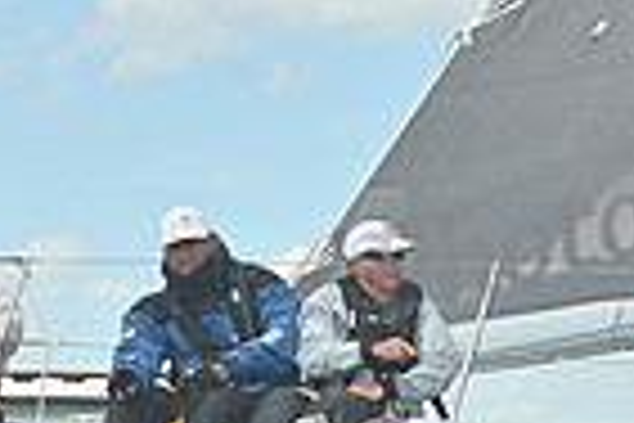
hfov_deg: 7.2
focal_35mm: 287
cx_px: 139
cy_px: 502
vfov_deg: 4.8
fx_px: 5054
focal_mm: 70
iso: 320
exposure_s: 1/1250
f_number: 7.1
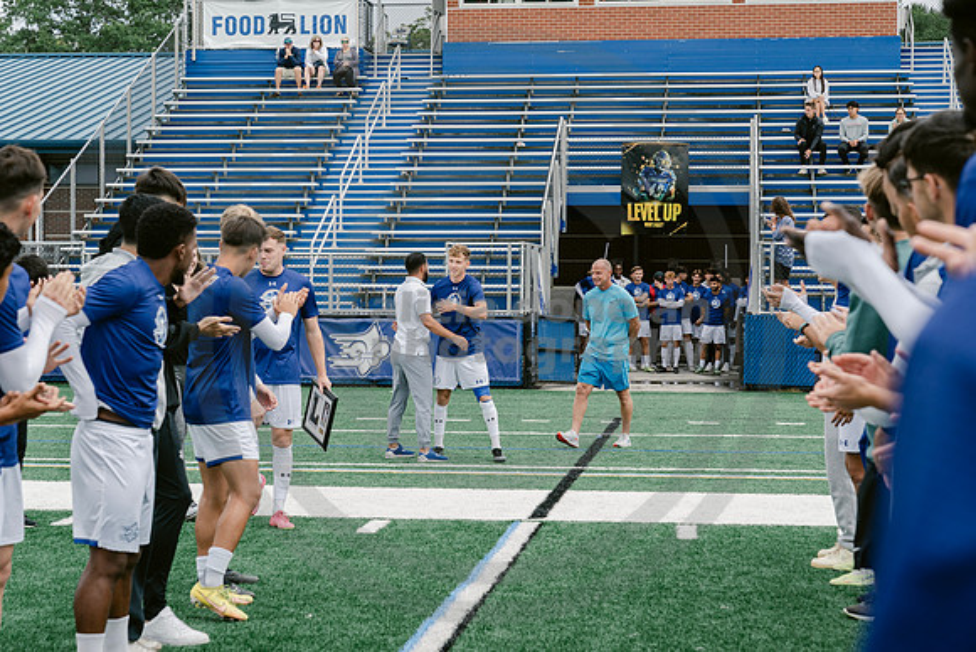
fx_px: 1898
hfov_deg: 28.8
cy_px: 326
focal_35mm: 70
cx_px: 488
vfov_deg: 19.5
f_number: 5.6
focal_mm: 70
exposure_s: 1/500
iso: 400
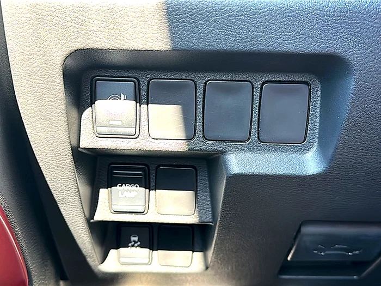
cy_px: 143
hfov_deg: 44.8
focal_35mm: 42
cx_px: 190
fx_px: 462
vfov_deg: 34.3
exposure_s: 1/47
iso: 64
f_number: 1.78
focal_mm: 6.86
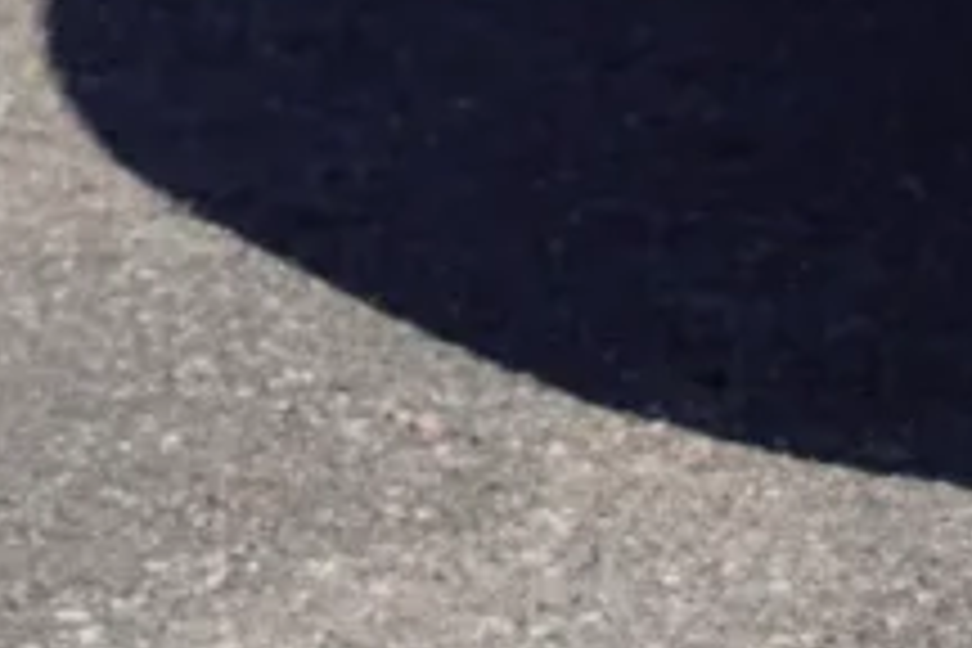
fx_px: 15173
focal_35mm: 562
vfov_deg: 2.4
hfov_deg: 3.5
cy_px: -1742
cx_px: 3411
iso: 100
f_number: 2.8
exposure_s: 1/2500
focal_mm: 50
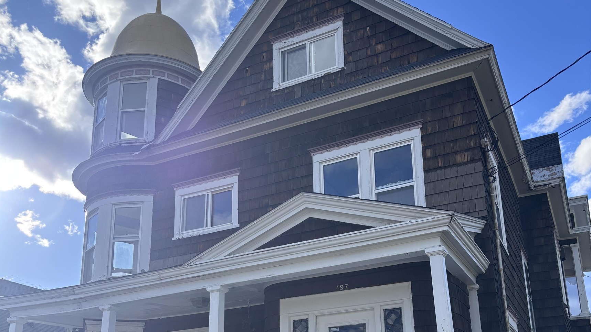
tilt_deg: +15.2
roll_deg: +0.6
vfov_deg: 30.3
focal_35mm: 38
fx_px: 596
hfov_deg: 52.8
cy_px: 273
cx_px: 294
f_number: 1.6
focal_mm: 5.96
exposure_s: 1/2571
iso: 50
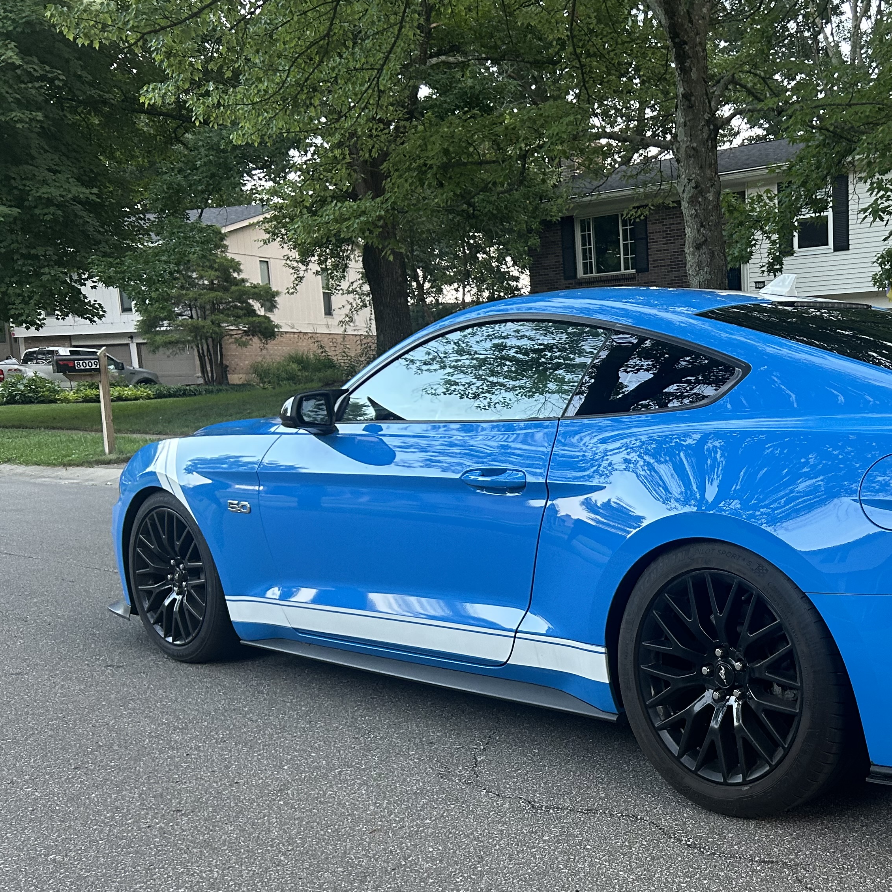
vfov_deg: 40.6
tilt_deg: -6.8
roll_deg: +3.8
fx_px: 1195
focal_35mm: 41
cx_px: 763
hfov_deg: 38.7
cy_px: 562
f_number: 1.5
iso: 125
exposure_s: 1/105
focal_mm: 5.7
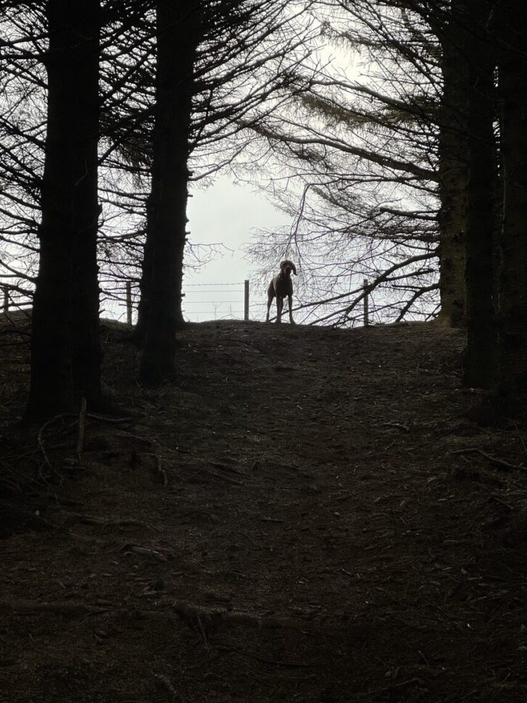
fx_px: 1665
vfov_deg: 23.8
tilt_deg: +10.1
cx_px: 255
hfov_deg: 18.0
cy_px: 332
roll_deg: +0.0
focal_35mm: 82
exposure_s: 1/121
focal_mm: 9
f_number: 2.8
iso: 50
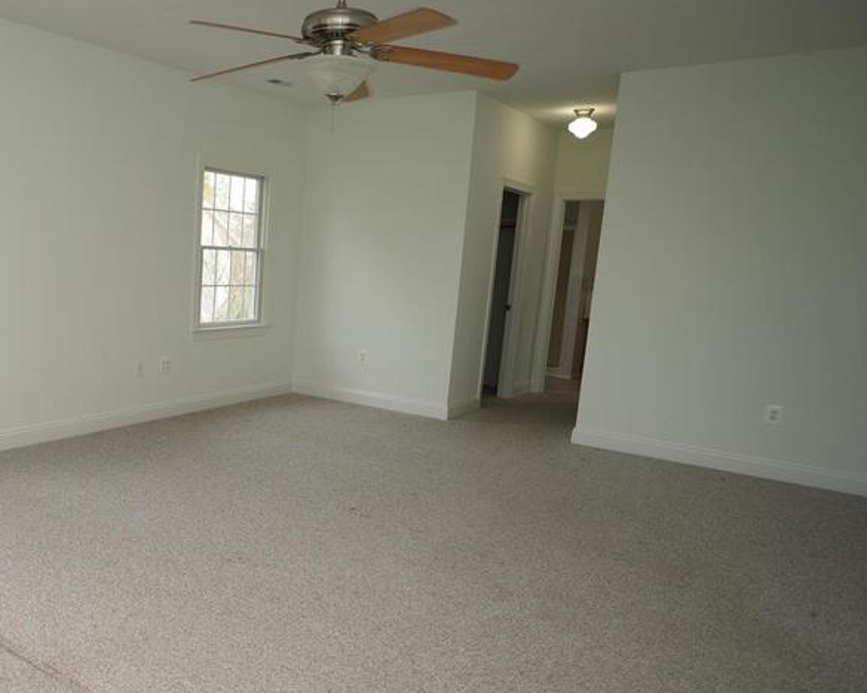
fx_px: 735
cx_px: 169
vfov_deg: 50.4
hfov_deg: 56.5
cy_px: 381
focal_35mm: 29
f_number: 2.8
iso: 100
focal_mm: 17.4
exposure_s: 1/60
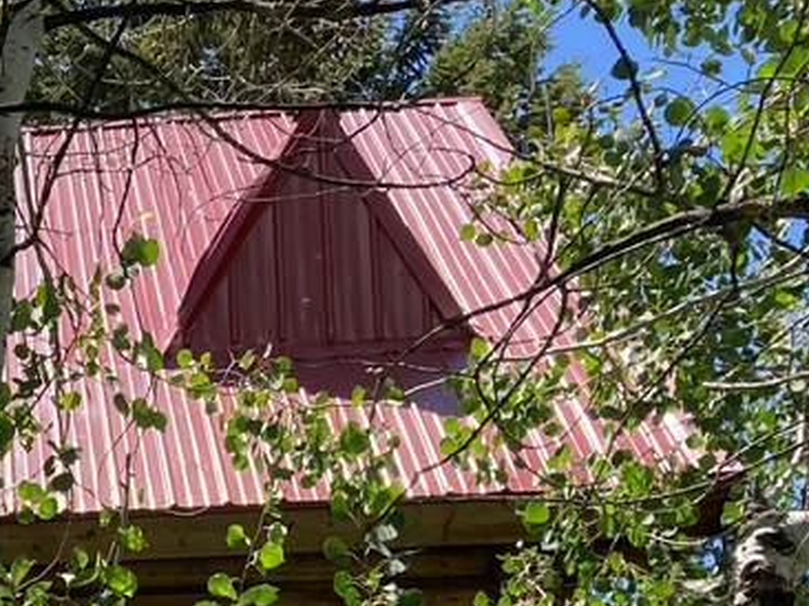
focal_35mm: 98
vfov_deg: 14.3
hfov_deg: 18.2
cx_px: -338
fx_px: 2289
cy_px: 843
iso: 20
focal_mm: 3.99
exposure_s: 1/704
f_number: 1.8
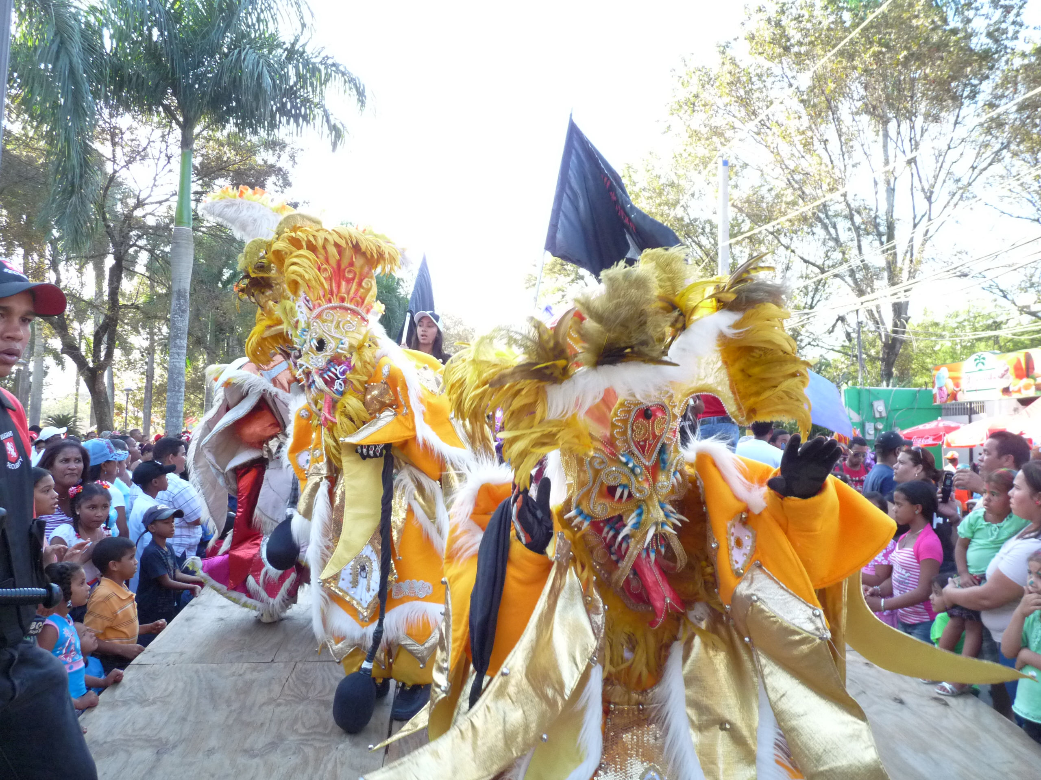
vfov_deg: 51.4
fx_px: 812
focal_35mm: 27
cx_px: 520
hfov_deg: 65.3
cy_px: 390
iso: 320
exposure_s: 1/250
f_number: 2.8
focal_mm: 4.8
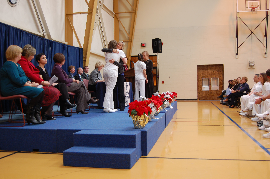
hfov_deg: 49.6
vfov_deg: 34.1
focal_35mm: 39
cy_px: 90
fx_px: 292
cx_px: 135
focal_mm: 26
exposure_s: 1/30
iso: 500
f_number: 4
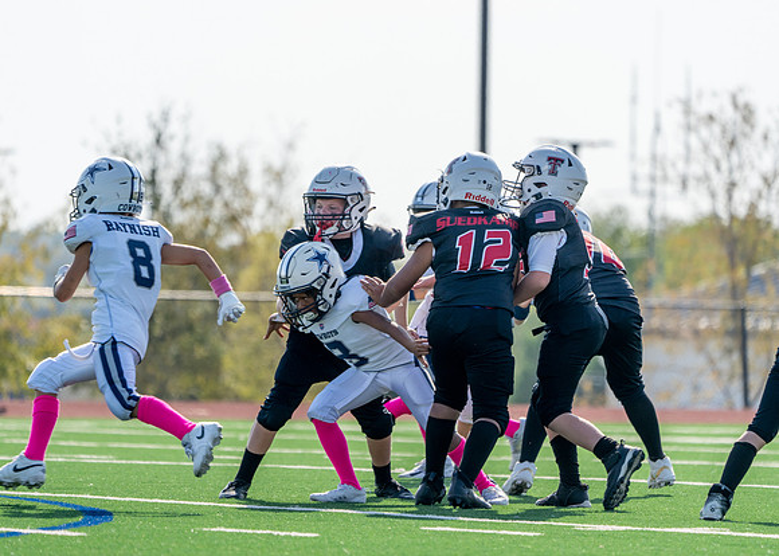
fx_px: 7092
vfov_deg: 4.5
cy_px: 278
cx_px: 390
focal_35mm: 321
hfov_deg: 6.3
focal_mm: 306
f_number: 5.6
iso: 250
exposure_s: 1/1250
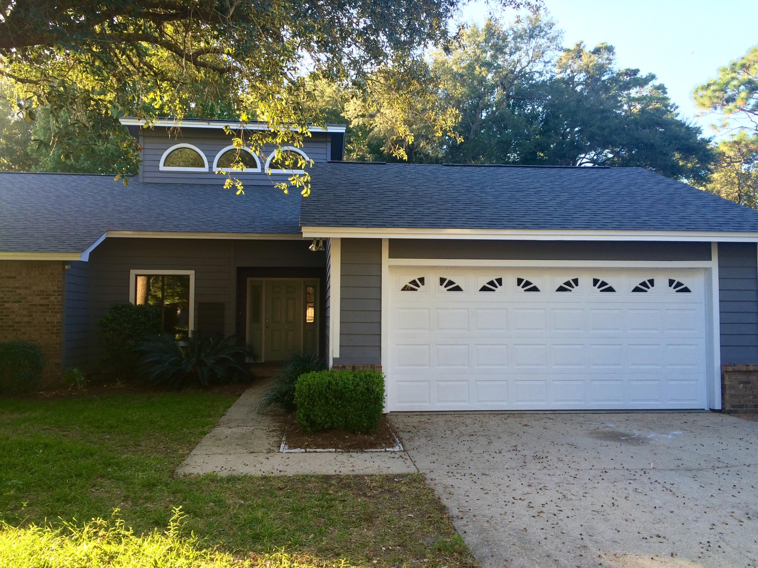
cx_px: 379
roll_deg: -0.2
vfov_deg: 48.2
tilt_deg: +3.0
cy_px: 284
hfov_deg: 61.7
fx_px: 635
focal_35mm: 29
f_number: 2.2
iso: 32
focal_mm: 4.15
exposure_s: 1/120
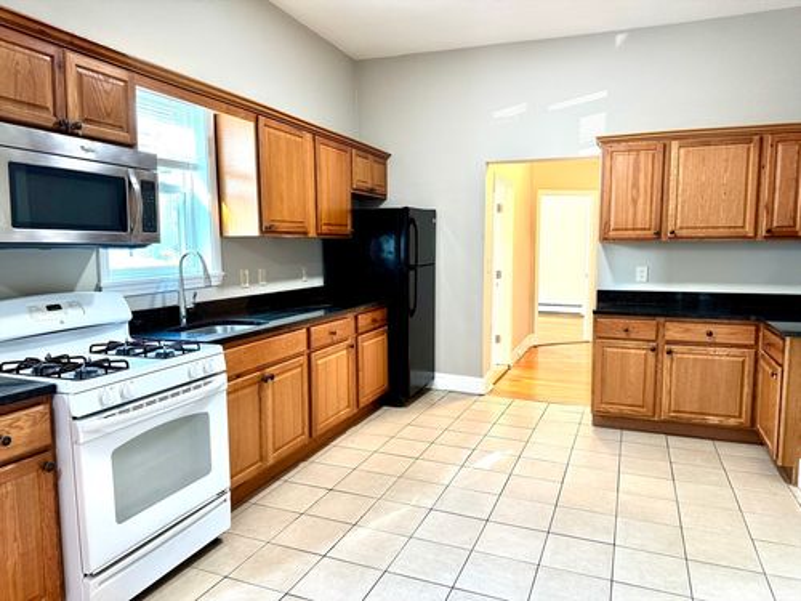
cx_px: 400
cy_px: 300
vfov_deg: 56.8
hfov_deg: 71.6
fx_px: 555
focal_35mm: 24
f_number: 1.78
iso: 250
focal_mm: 6.76
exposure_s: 1/60
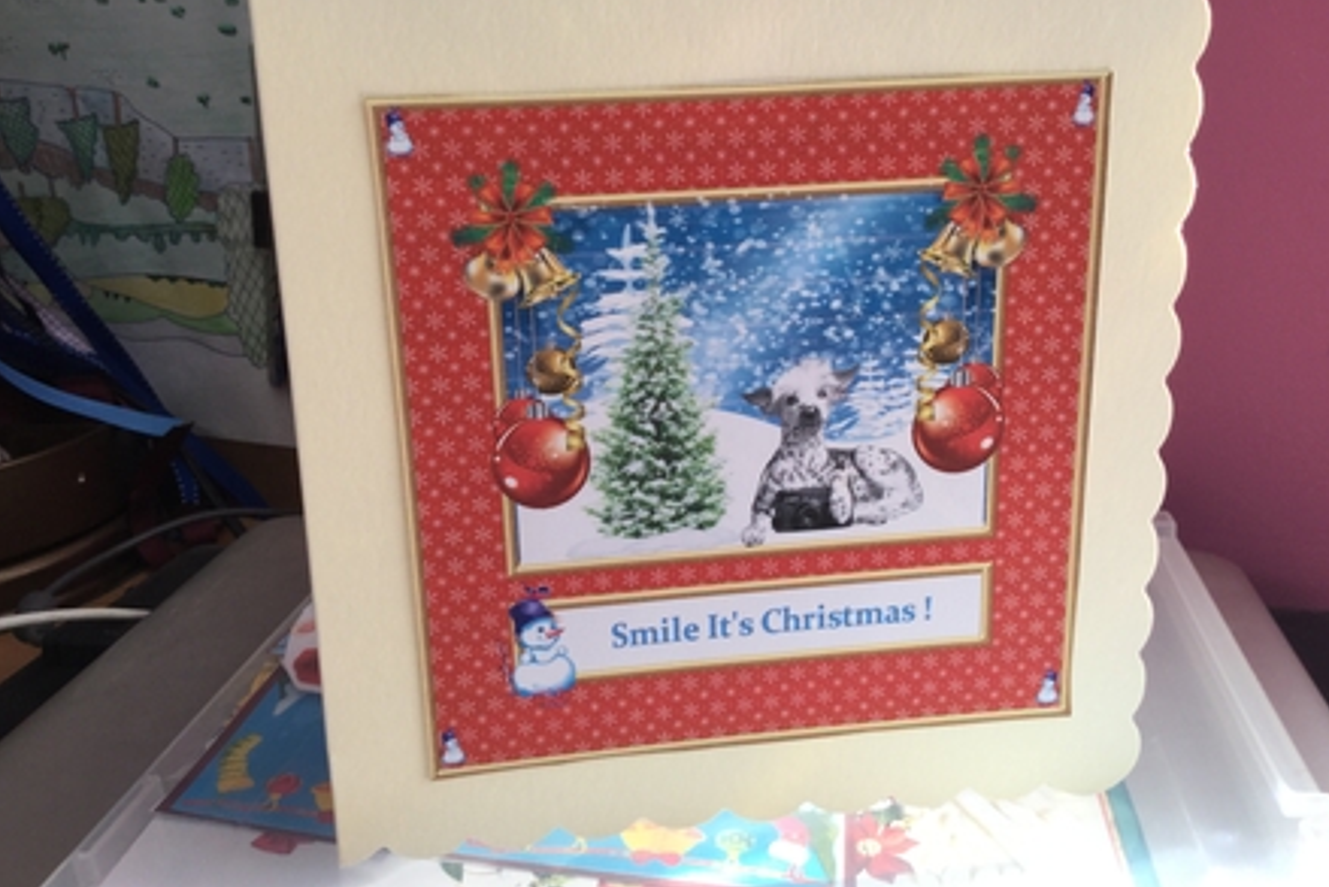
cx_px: 675
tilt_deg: -20.3
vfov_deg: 40.0
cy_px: 419
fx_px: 1219
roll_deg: +1.0
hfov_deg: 57.2
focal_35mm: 33
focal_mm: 3.3
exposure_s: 1/50
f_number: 2.4
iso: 32
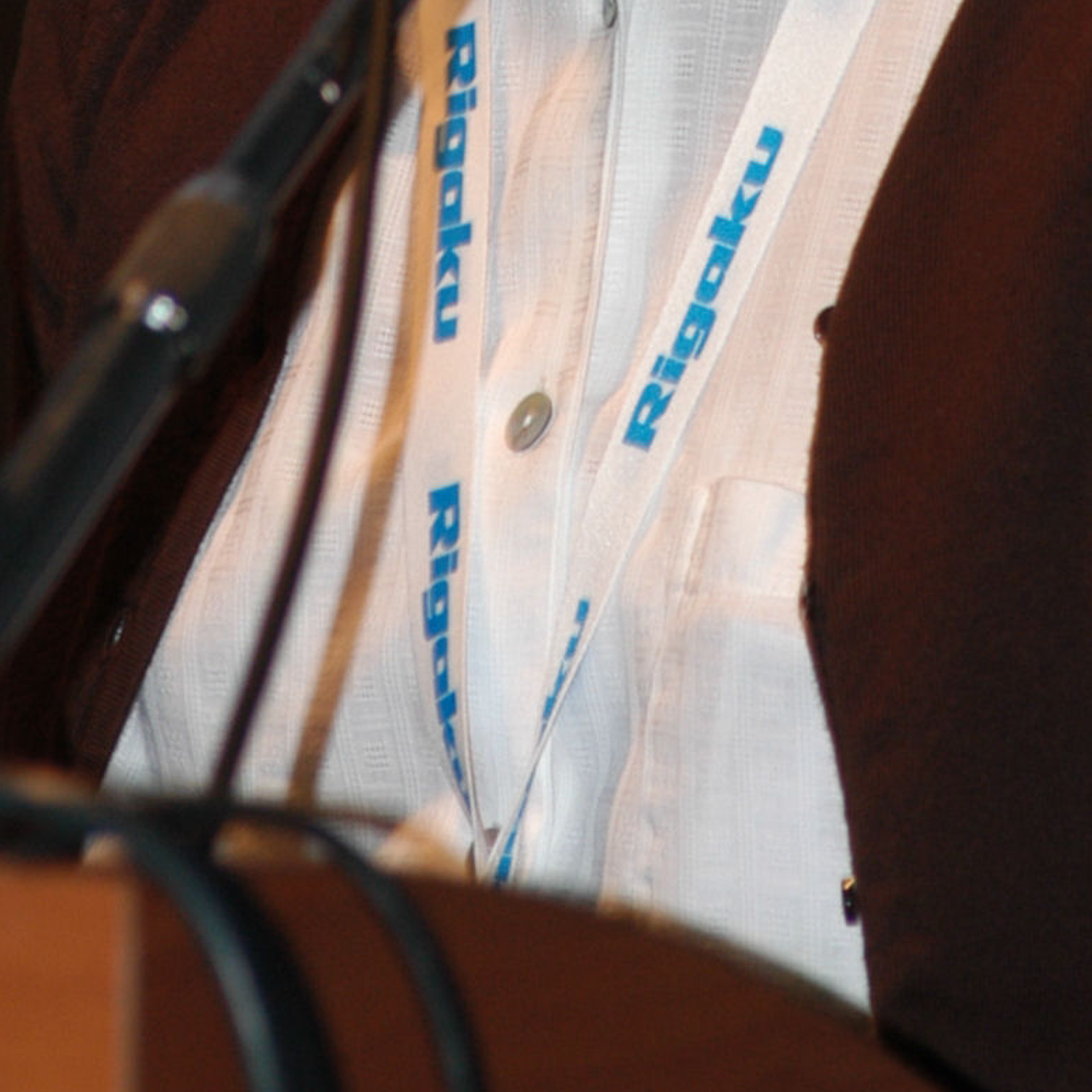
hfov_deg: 1.9
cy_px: -800
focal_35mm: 913
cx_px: 486
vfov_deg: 1.9
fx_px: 32573
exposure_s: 1/60
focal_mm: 185
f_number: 4
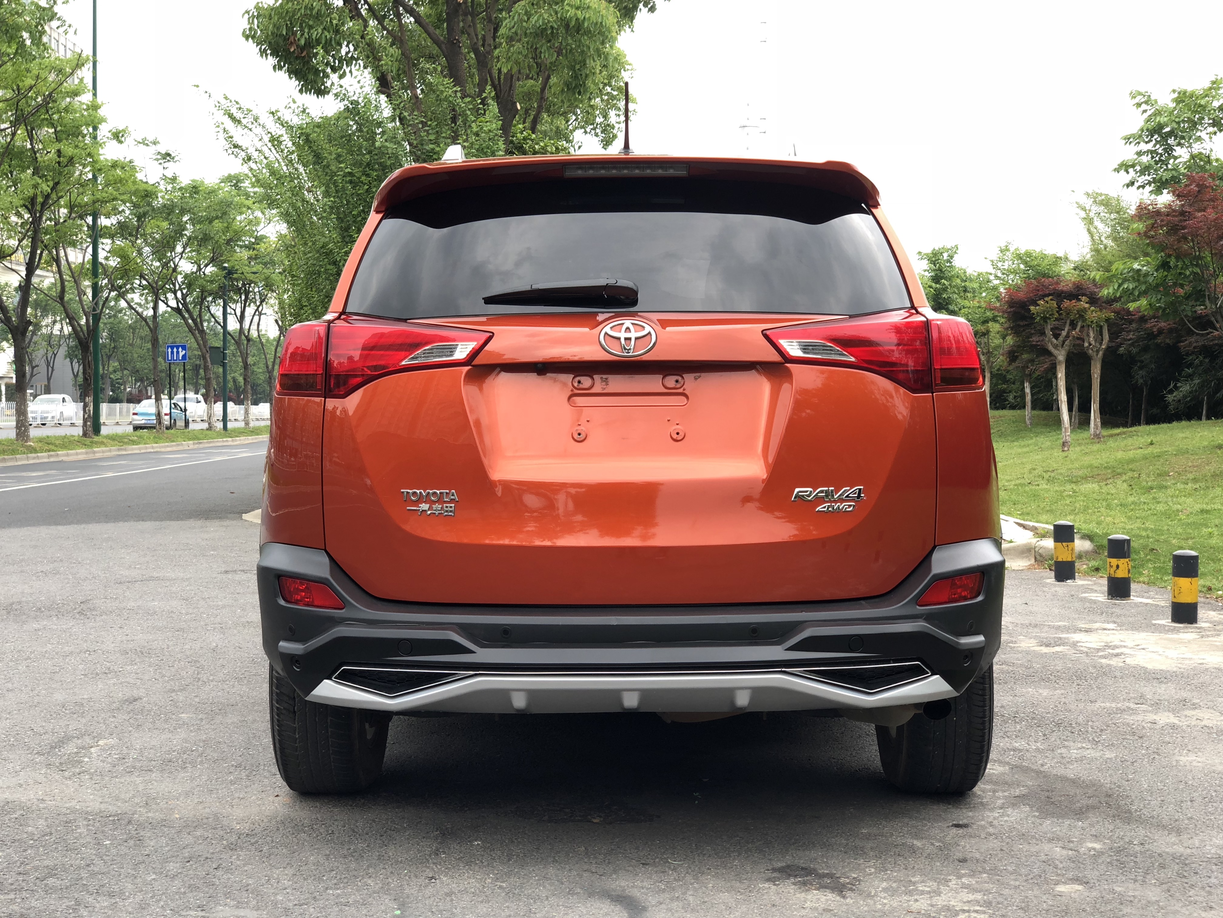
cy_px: 459
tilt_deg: -3.2
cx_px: 612
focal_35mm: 52
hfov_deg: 36.8
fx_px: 1837
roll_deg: -0.5
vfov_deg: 28.0
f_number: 2.4
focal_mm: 6
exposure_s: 1/50
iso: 16
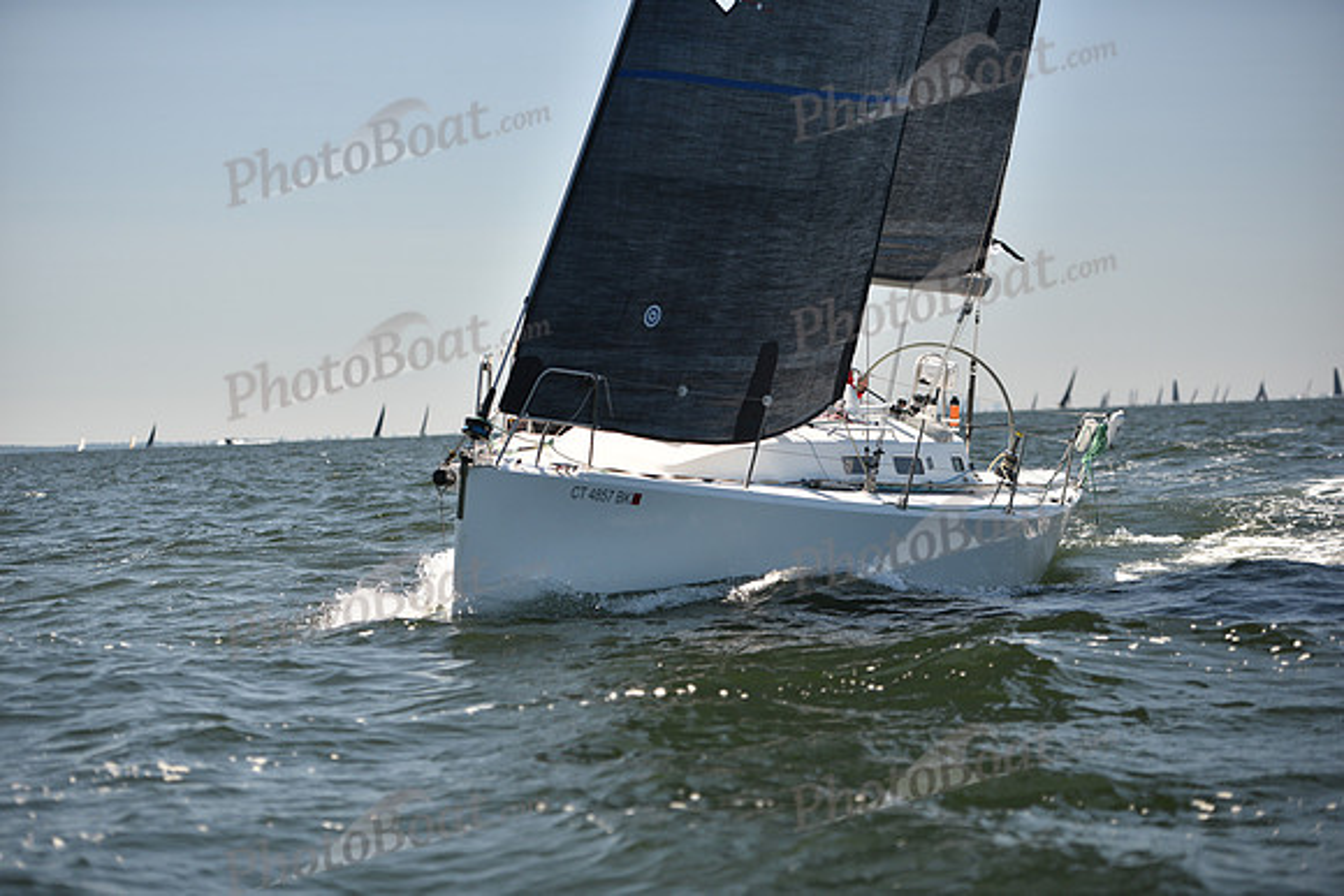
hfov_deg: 19.5
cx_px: 672
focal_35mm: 105
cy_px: 448
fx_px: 3921
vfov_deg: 13.0
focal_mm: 105
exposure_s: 1/1600
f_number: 2.8
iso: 250
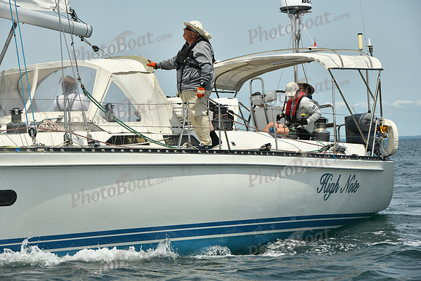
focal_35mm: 160
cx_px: 210
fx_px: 1871
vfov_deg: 8.6
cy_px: 140
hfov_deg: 12.8
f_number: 9
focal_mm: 160
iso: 320
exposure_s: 1/1250
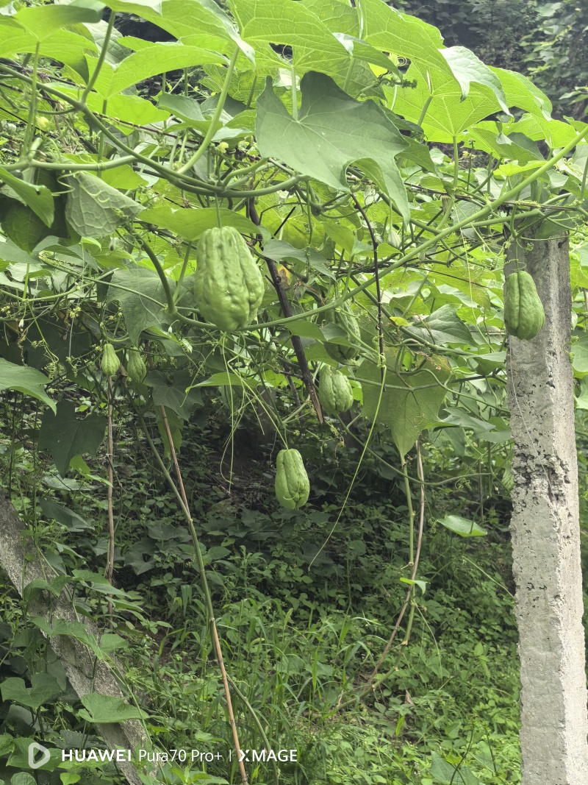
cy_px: 392
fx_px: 1654
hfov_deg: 20.2
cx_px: 294
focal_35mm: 73
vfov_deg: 26.7
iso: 125
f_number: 2
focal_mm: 6.98
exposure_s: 1/100
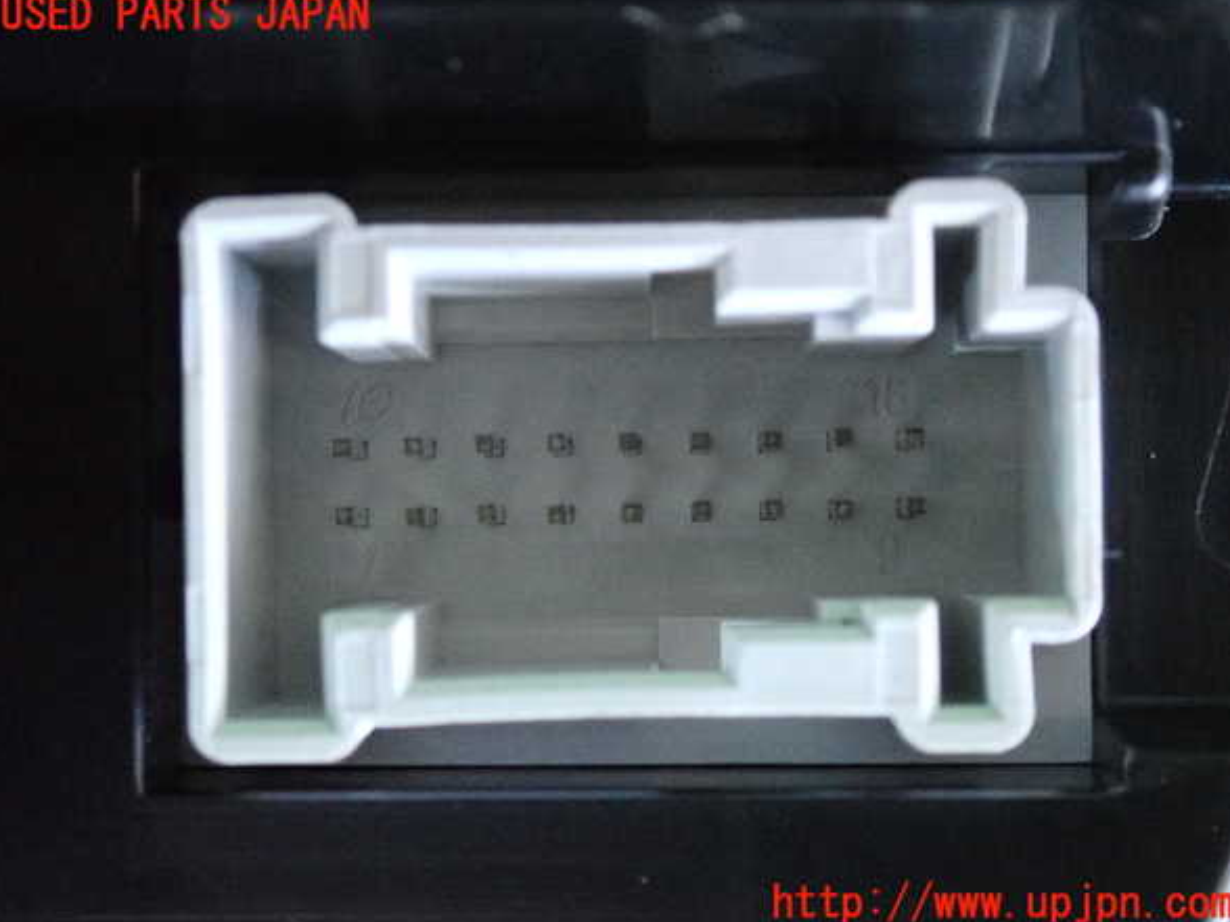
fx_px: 3411
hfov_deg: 20.4
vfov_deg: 15.4
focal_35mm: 96
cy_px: 460
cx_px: 617
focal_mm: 16.79
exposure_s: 1/125
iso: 4000
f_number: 4.7
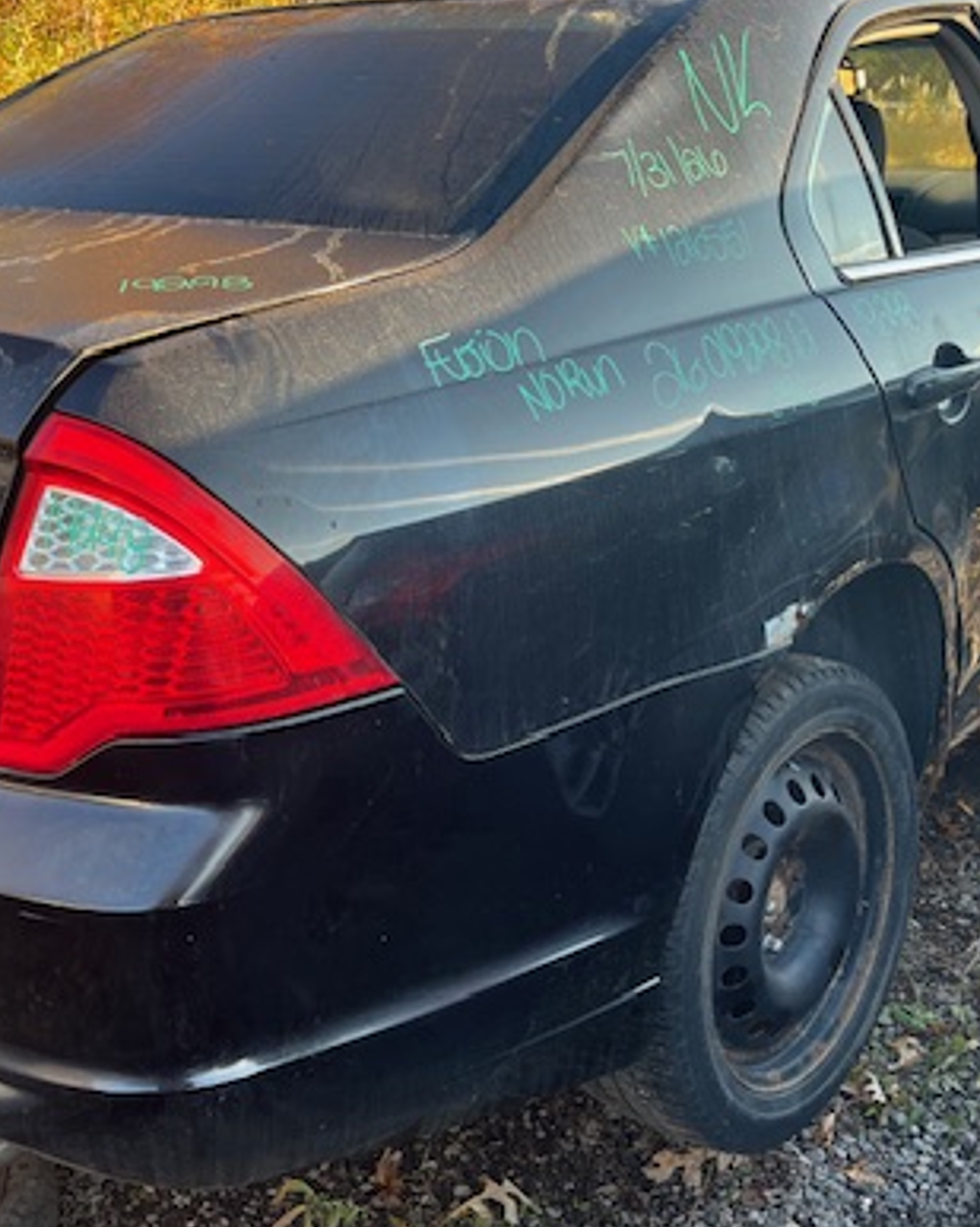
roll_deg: +0.5
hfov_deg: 35.6
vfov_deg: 43.9
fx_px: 1525
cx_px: 419
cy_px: 609
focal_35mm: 42
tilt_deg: -17.5
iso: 40
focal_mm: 5.1
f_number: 1.6
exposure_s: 1/226
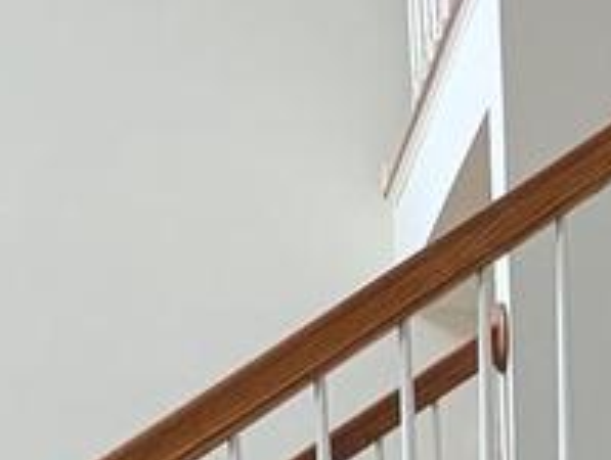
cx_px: 918
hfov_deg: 19.5
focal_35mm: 87
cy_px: 1070
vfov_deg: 13.2
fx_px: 1538
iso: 54
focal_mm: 2.23
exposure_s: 1/24
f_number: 1.95
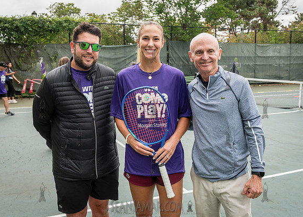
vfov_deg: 37.6
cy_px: 100
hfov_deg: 50.8
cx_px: 149
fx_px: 319
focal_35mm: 37
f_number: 5
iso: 1000
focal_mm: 32
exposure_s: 1/500
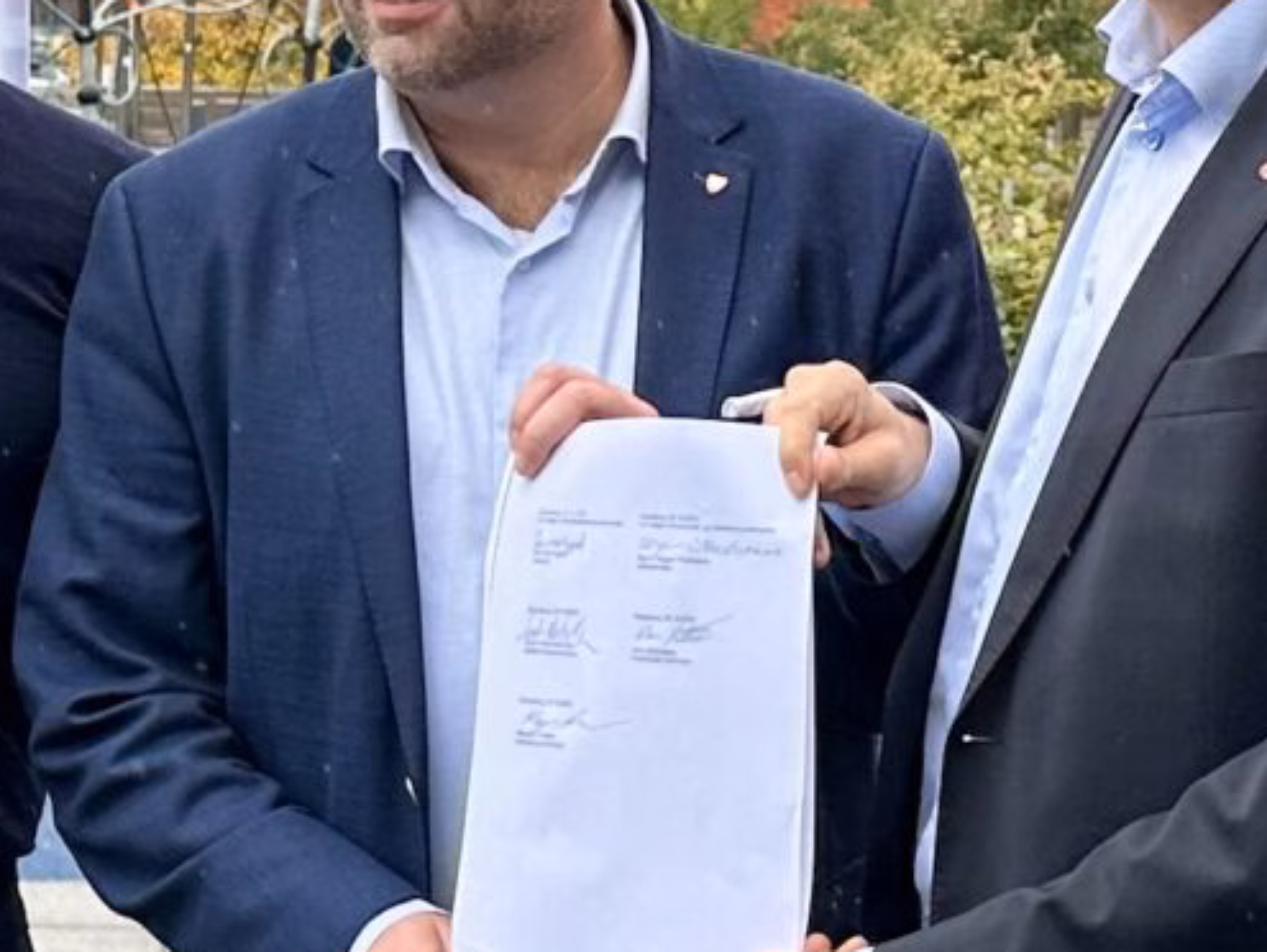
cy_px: 131
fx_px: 4542
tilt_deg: -3.1
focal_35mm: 124
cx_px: 985
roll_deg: -2.6
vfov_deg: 11.9
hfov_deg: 15.8
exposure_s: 1/879
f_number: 1.78
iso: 80
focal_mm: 6.86
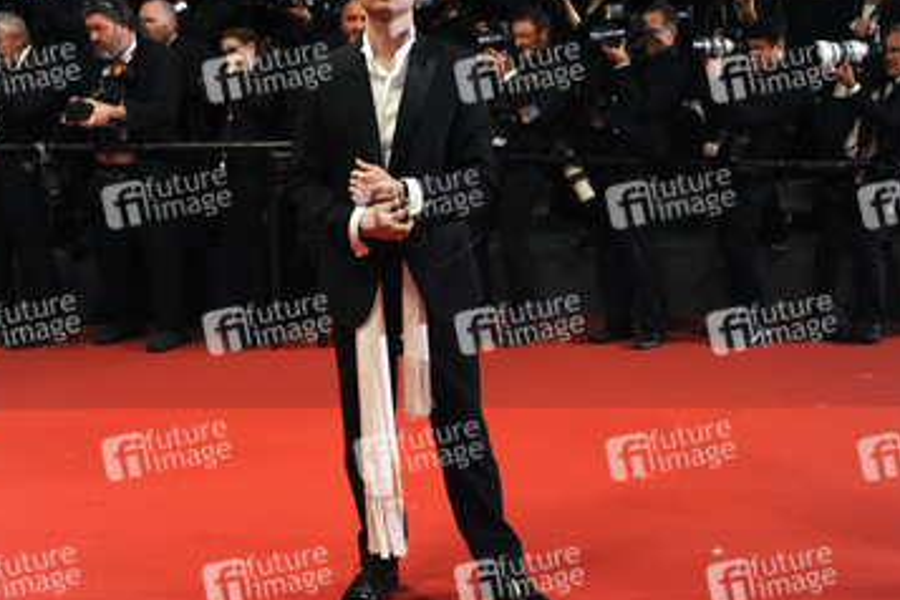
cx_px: 451
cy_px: 262
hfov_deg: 37.5
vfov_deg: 25.5
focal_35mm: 53
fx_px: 1325
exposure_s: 1/250
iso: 1250
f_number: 4
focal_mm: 42
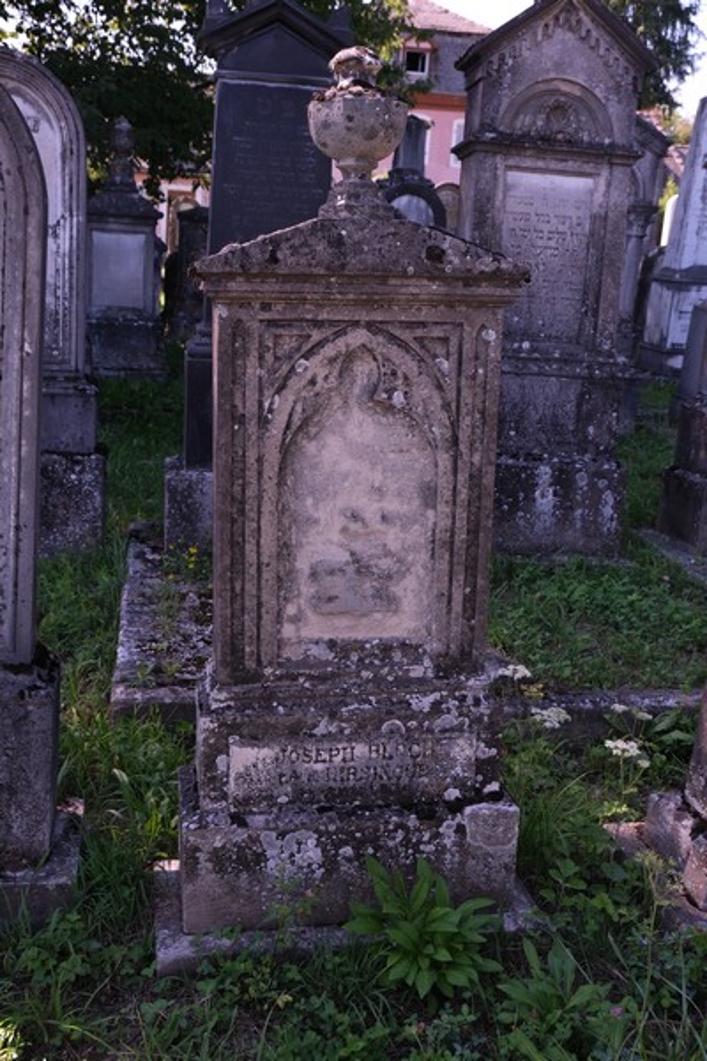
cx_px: 354
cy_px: 530
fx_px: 1060
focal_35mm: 36
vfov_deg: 53.1
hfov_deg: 36.9
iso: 1000
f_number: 5.6
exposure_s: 1/750
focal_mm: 24.3
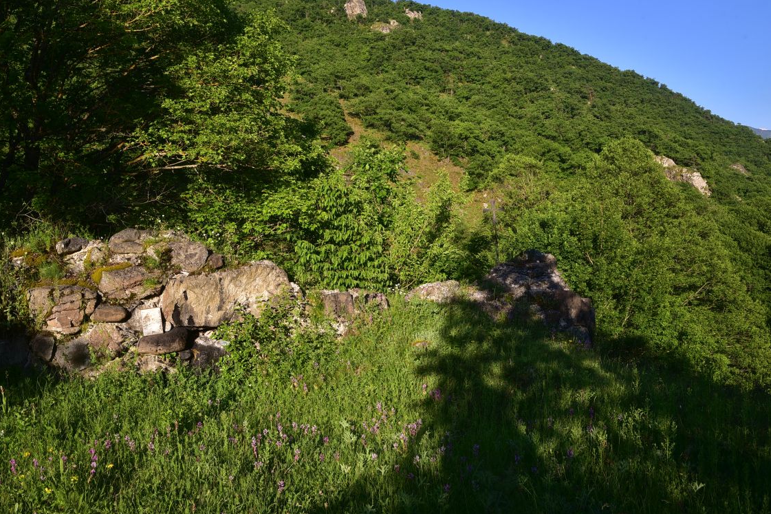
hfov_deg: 34.5
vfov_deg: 23.4
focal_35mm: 58
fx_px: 1242
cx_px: 346
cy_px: 221
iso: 160
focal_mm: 50
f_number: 13
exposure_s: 1/100
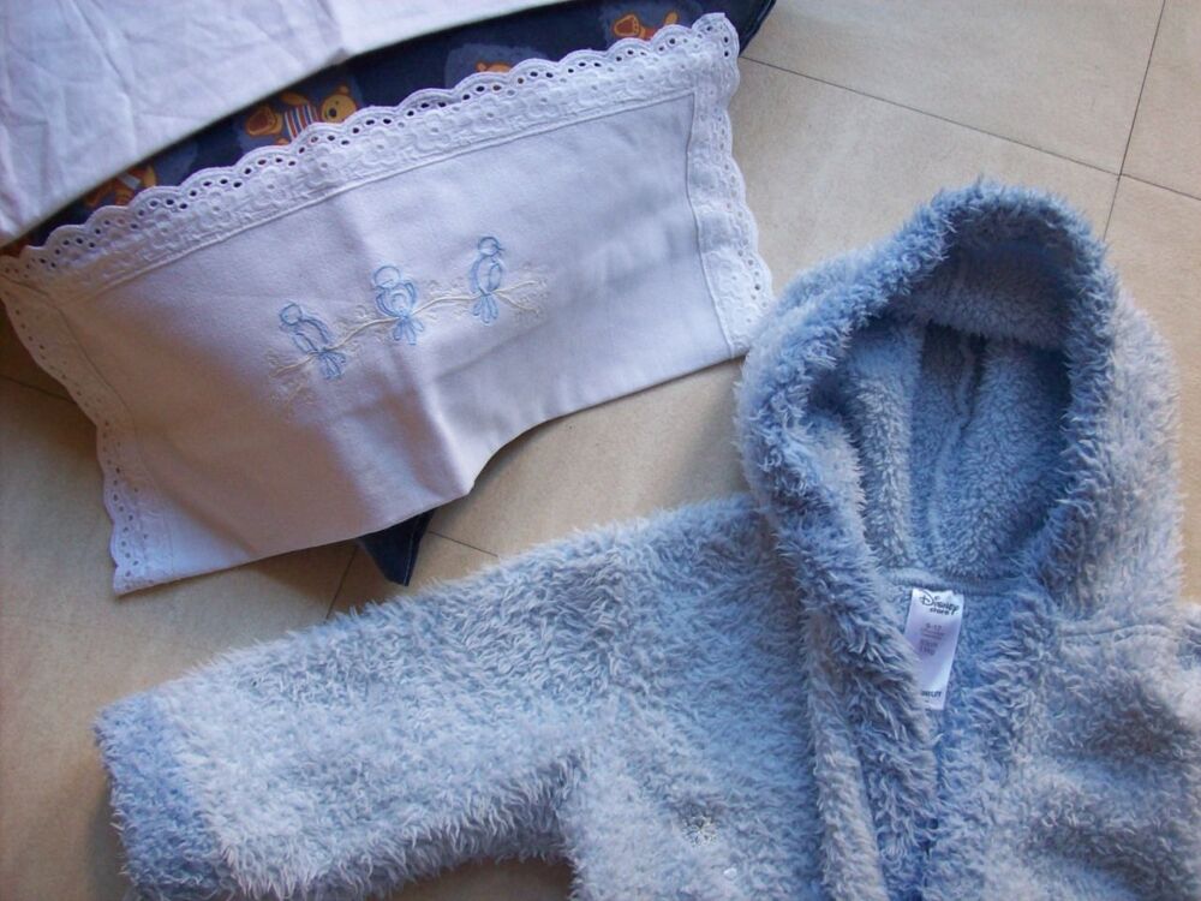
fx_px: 1249
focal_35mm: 36
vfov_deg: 39.7
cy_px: 450
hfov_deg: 51.4
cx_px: 600
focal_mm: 6
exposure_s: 1/35.8
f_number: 2.7
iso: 160
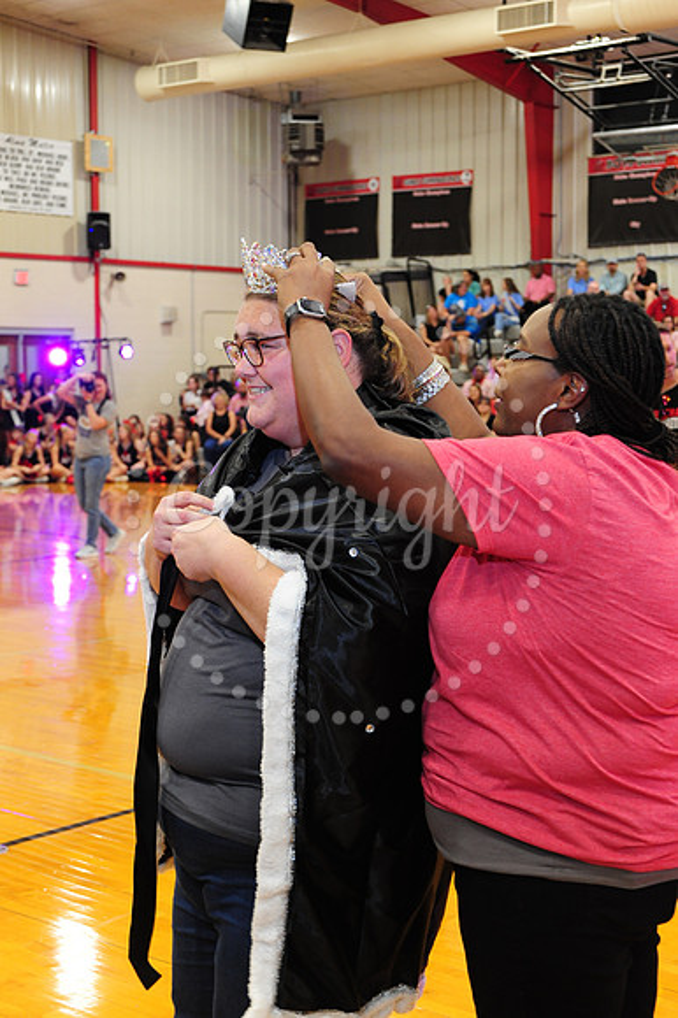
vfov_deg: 27.0
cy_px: 509
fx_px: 2121
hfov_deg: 18.2
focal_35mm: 75
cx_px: 339
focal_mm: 75
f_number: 6.3
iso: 2000
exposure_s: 1/60
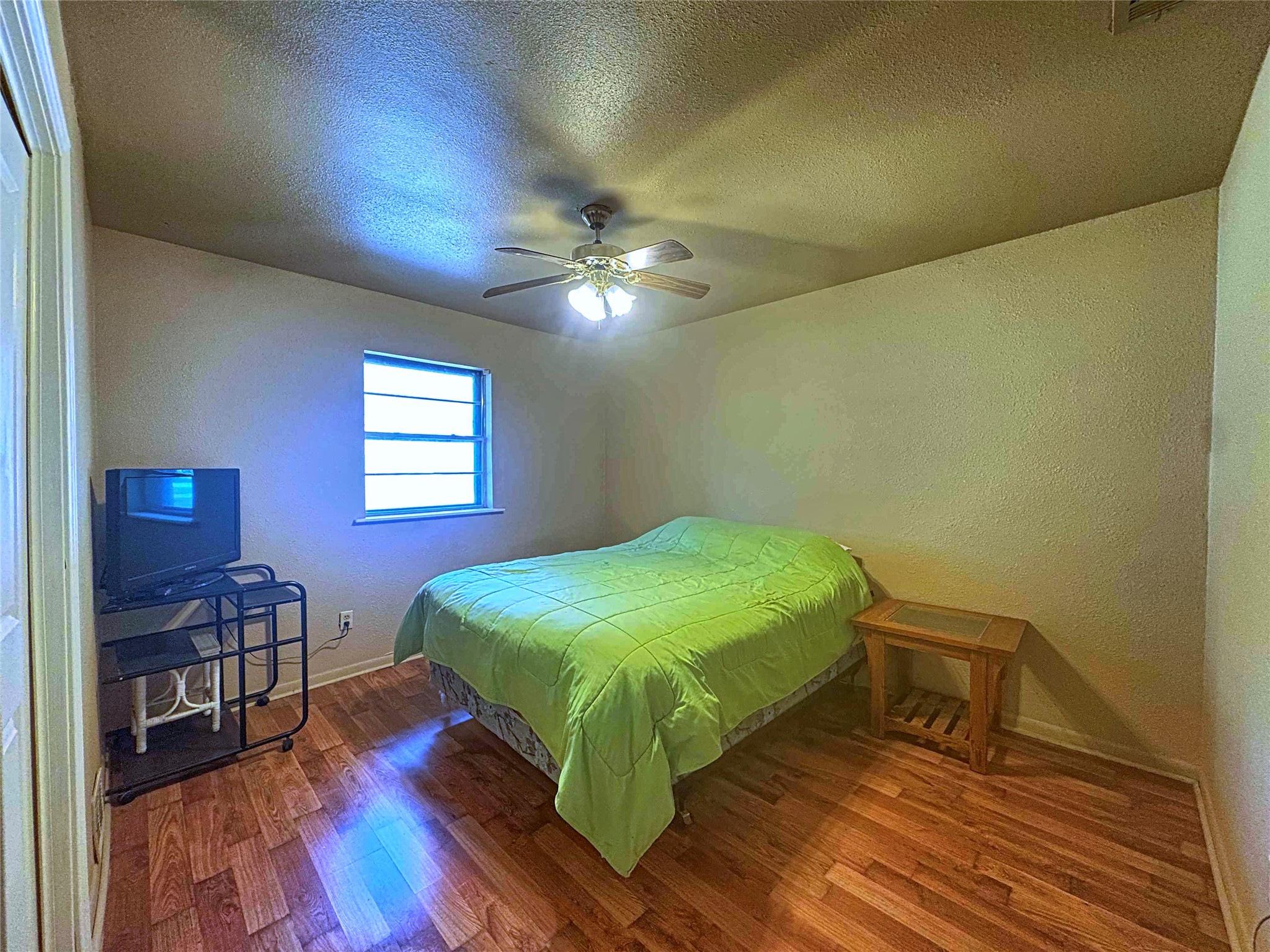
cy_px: 476
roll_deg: +0.9
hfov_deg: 102.1
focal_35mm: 14
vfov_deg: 85.7
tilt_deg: -0.5
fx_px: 514
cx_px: 635
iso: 1000
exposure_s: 1/40
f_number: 2.2
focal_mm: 2.2
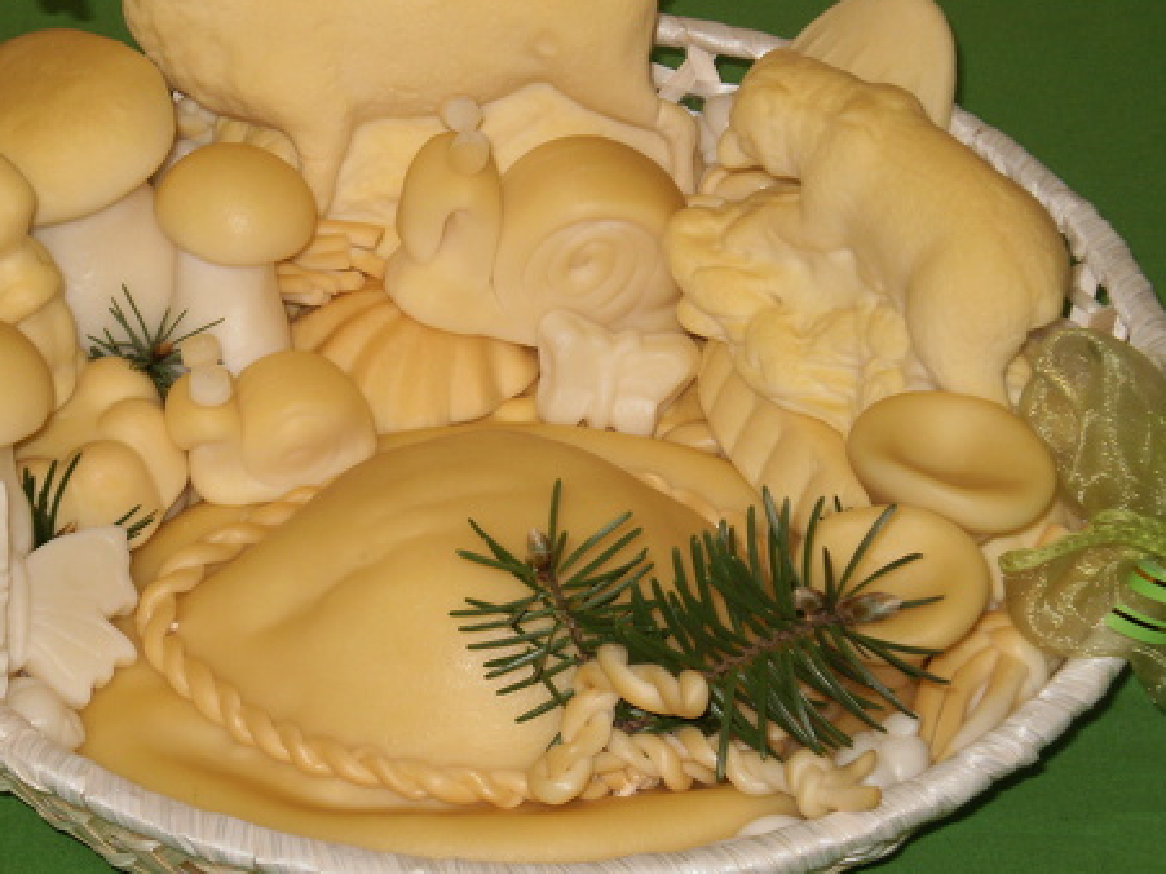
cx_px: 468
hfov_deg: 16.1
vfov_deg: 12.1
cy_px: 378
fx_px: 4108
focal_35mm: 122
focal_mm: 14.3
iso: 100
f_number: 5.1
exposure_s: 1/50
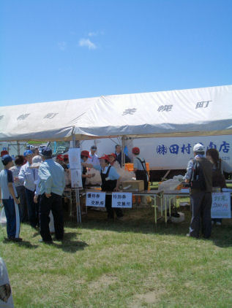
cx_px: 116
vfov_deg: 45.8
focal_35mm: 41
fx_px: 366
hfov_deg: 35.2
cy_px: 154
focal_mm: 6.8
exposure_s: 1/800
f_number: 4.6
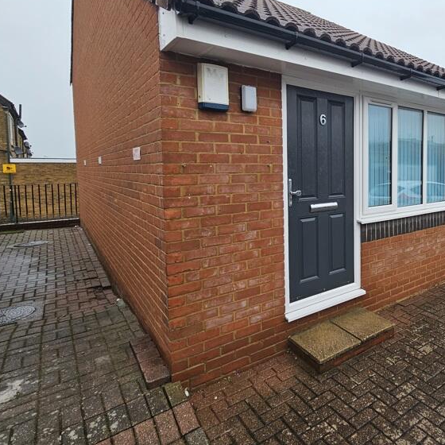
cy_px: 180
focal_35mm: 21
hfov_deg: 66.5
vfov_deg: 71.4
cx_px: 346
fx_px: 305
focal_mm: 2.2
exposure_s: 1/148
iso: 50
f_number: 2.2
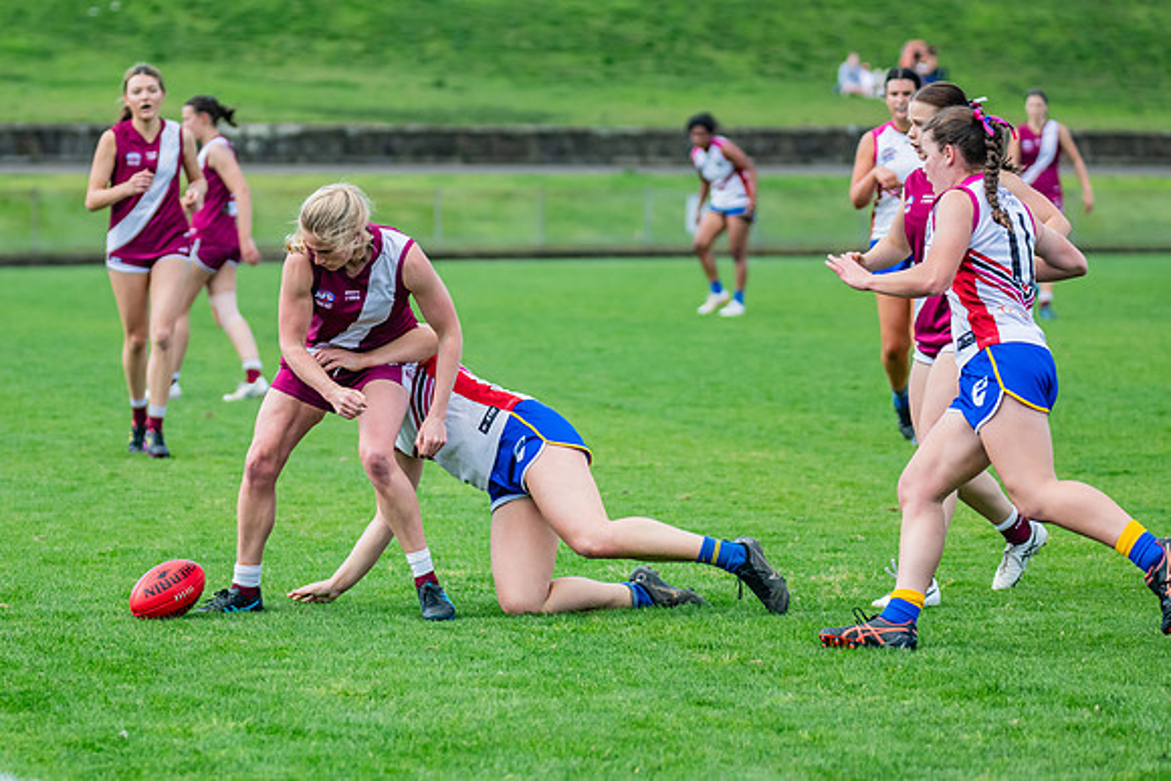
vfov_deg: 6.2
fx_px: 7238
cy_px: 484
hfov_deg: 9.2
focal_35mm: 222
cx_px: 410
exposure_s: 1/1600
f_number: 4.5
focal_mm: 170
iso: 800
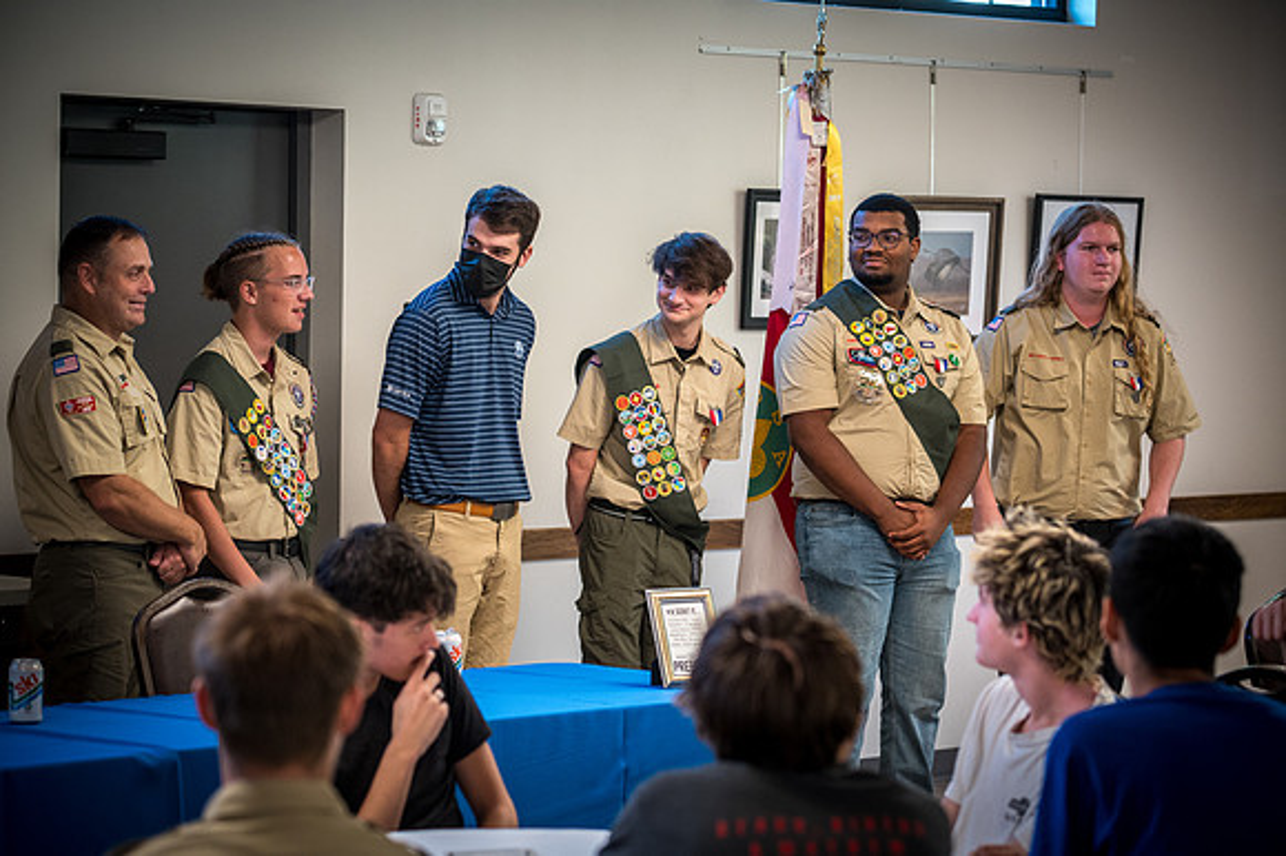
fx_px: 4284
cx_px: 643
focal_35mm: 120
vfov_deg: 11.4
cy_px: 428
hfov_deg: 17.1
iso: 2500
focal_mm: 120
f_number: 4
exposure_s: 1/125
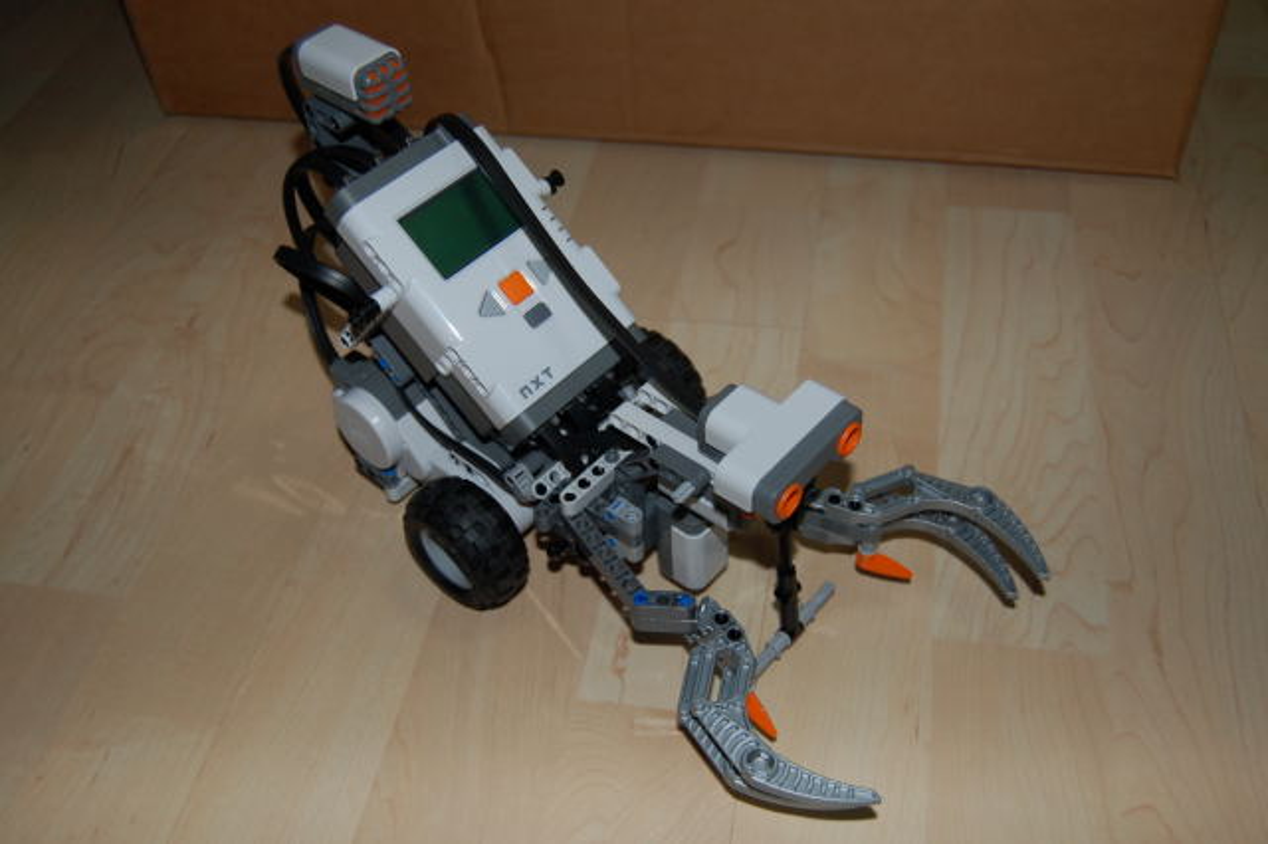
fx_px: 1267
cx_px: 634
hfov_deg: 53.2
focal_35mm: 36
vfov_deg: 36.8
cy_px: 422
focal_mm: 24
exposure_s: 1/60
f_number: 4
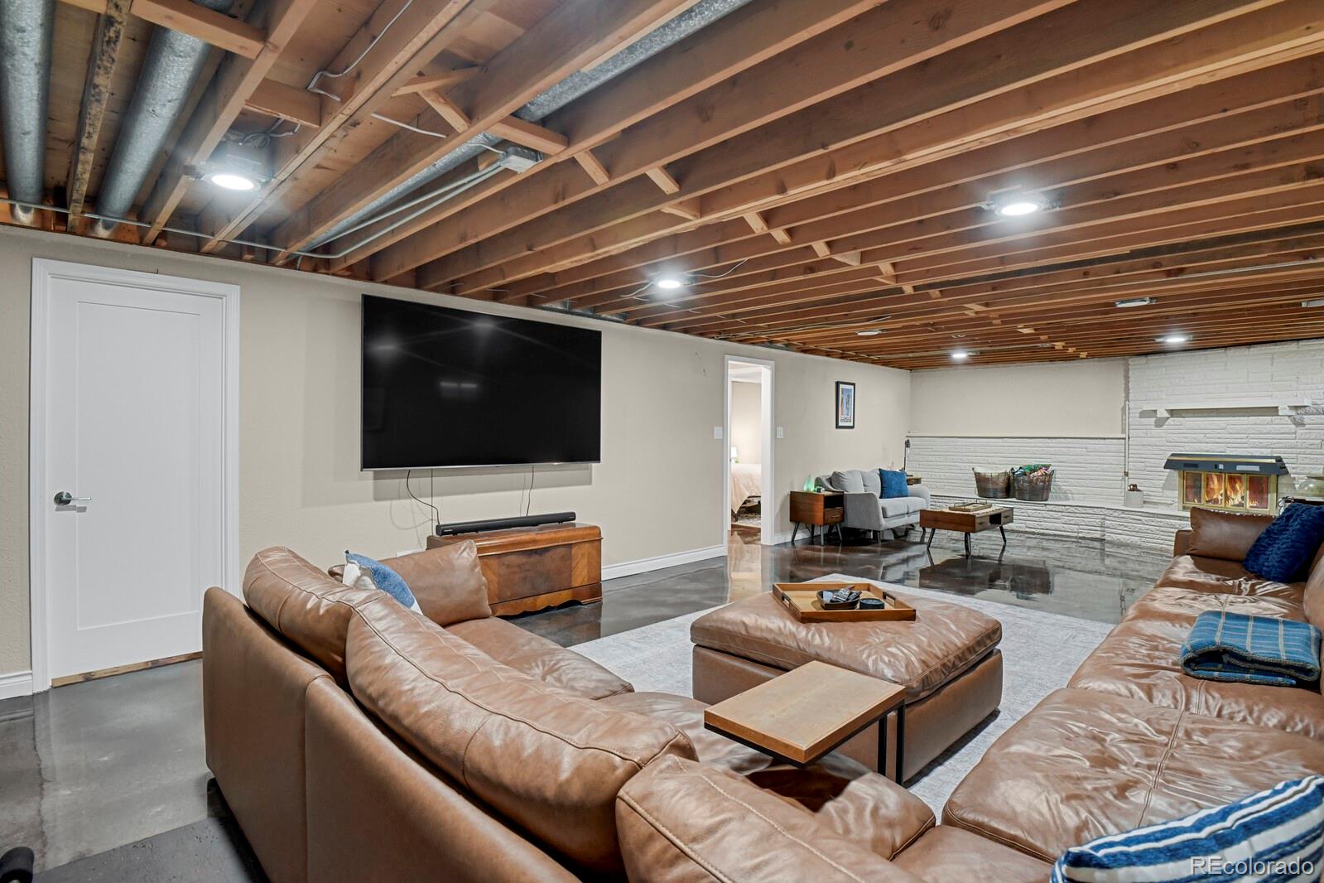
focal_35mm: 17
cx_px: 662
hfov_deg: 93.3
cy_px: 442
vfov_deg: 70.4
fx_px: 625
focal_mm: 17
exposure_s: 1/6
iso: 12800
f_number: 8
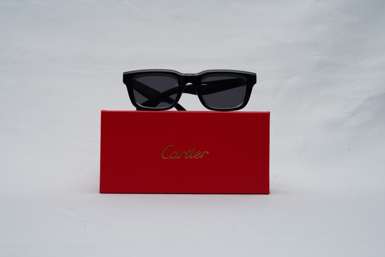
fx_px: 535
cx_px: 192
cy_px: 128
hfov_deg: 39.6
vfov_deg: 27.0
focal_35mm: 50
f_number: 9
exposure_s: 1/160
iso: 100
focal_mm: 50
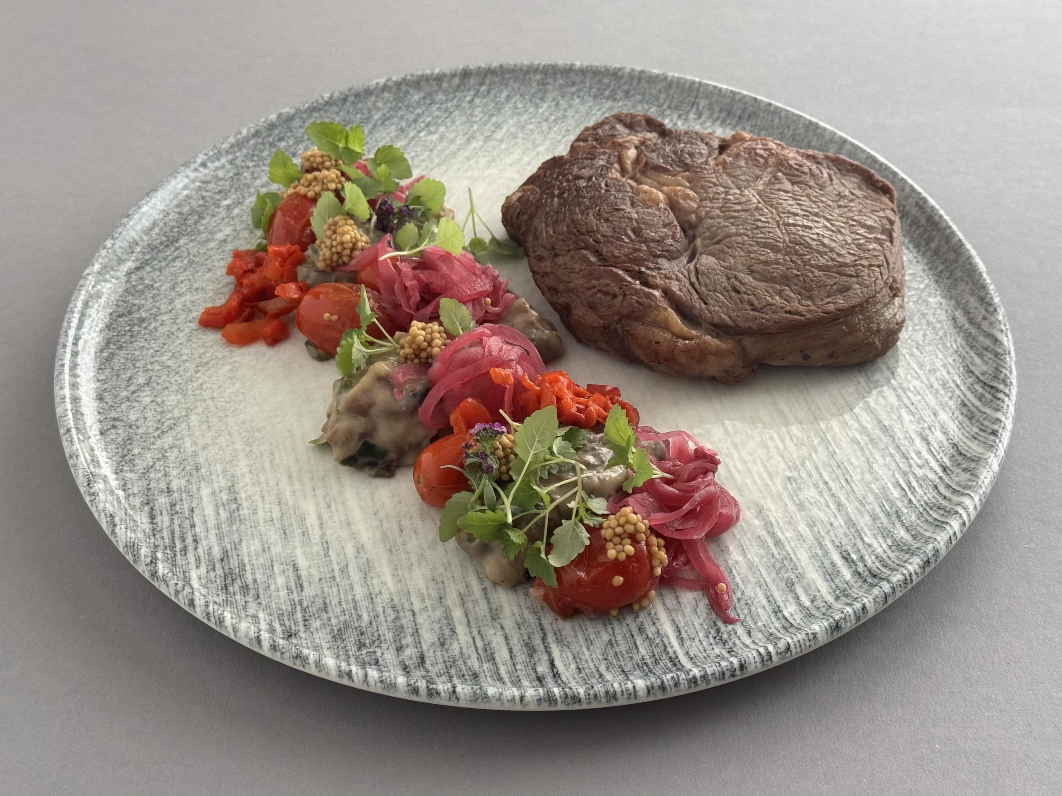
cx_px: 531
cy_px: 398
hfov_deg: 39.7
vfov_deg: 30.3
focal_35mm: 48
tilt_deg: -44.4
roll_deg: +1.7
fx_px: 1473
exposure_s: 1/60
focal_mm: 6.76
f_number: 1.78
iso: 250
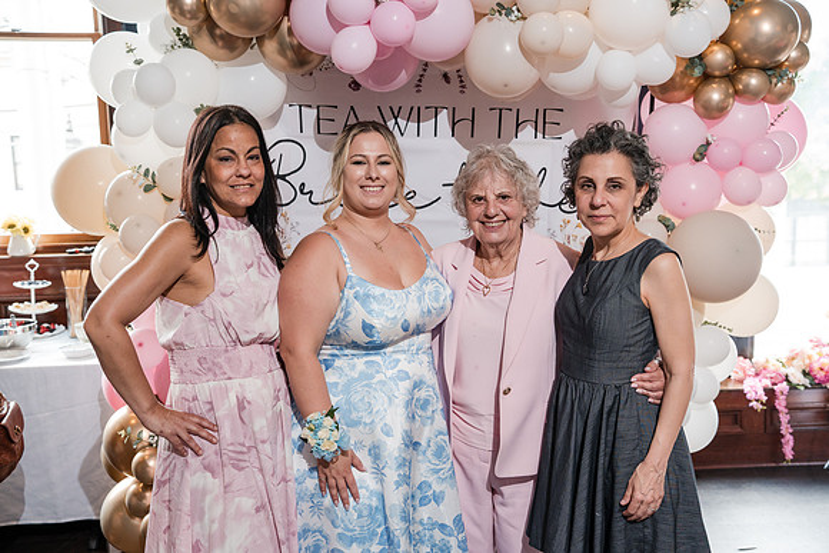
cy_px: 276
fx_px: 875
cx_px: 414
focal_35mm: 38
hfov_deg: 50.7
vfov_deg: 35.1
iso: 2000
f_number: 4
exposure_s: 1/250
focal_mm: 38
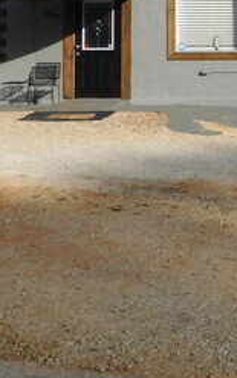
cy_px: 14
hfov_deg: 15.1
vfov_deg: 24.3
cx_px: 317
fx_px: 847
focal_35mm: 82
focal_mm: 5.3
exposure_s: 1/1250
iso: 125
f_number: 3.2
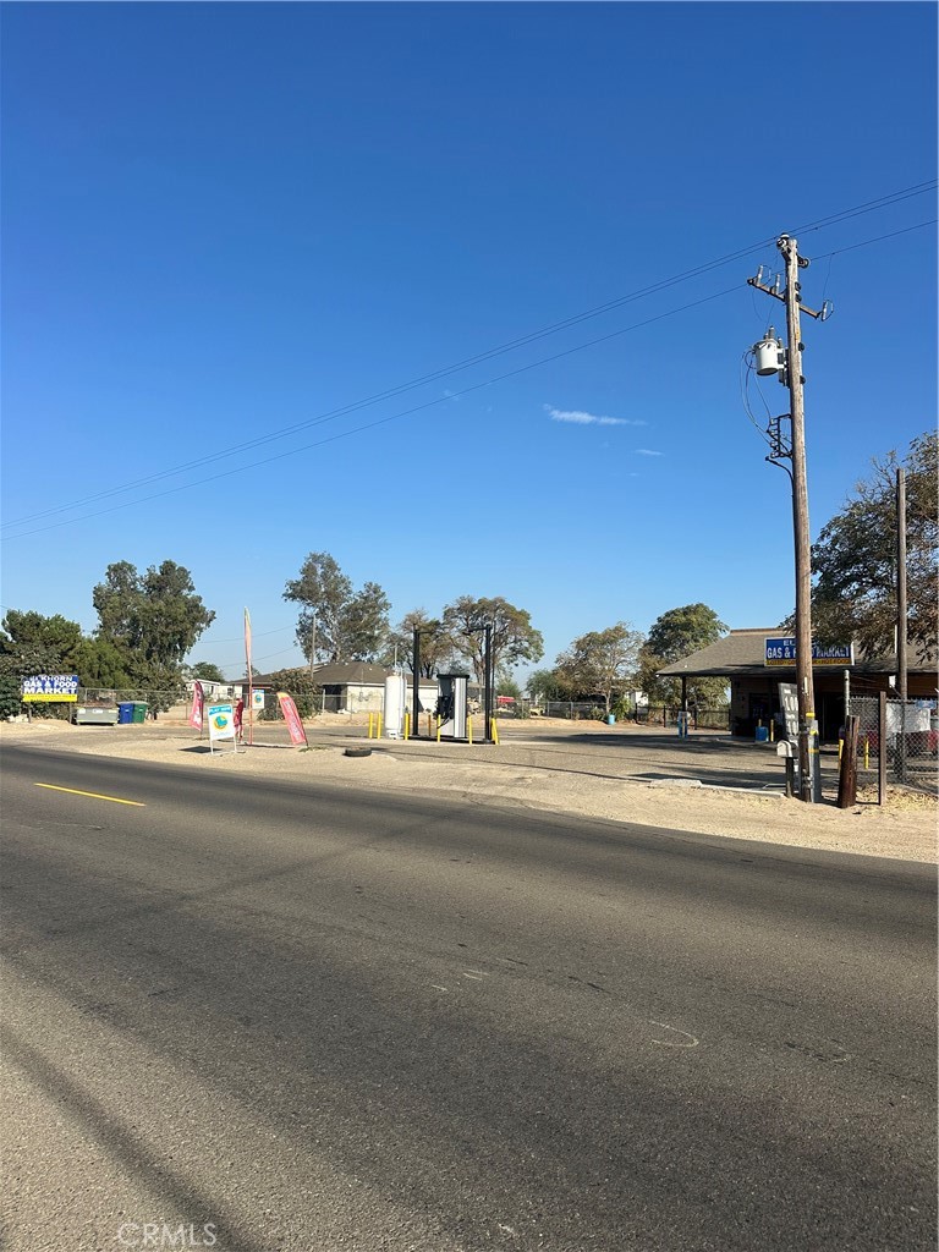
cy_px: 626
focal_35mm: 24
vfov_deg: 71.6
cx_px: 470
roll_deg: -1.5
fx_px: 868
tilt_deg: +5.0
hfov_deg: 56.8
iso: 80
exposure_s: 1/5263
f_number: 1.78
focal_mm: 6.86
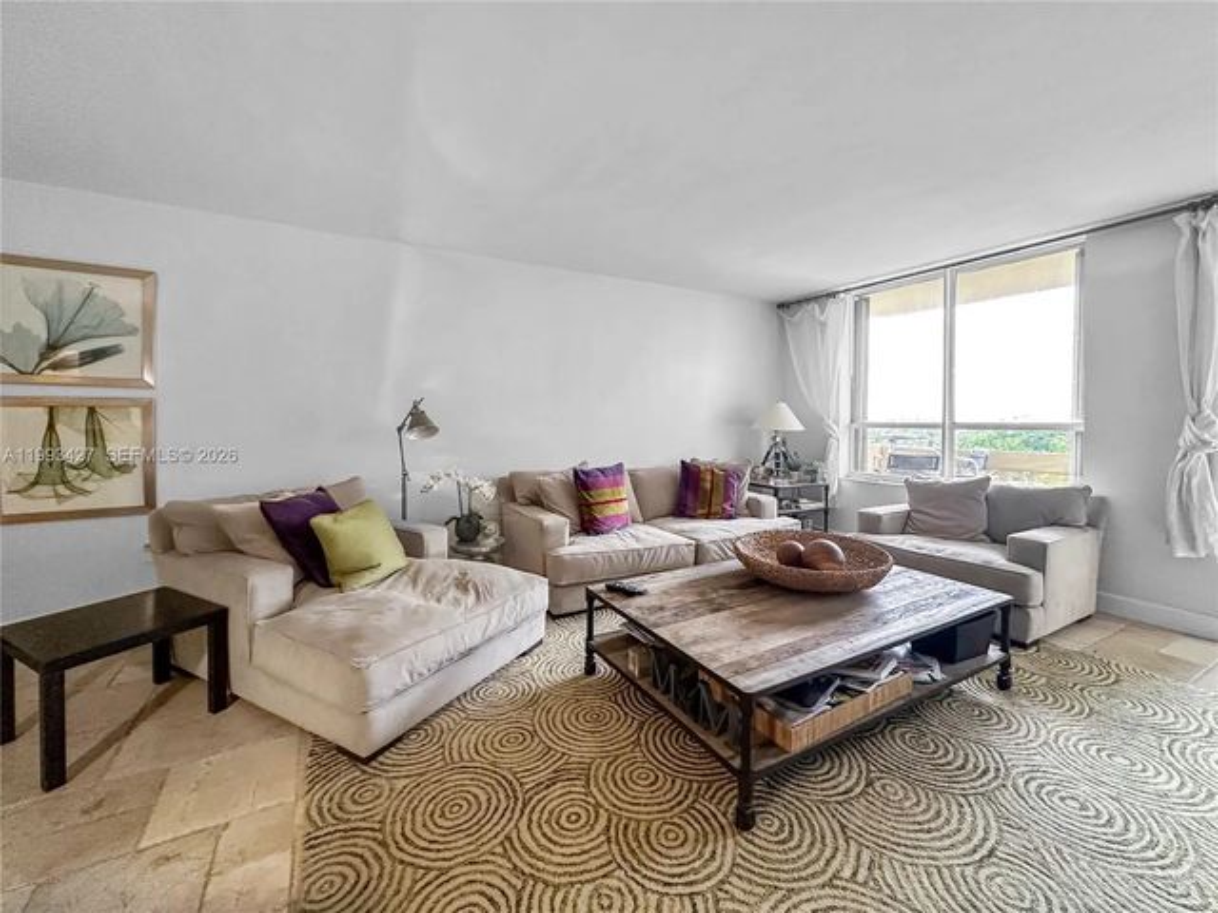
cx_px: 609
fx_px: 493
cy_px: 456
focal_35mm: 14
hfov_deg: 102.1
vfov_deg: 85.7
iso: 400
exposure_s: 1/60
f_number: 2.2
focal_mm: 2.22
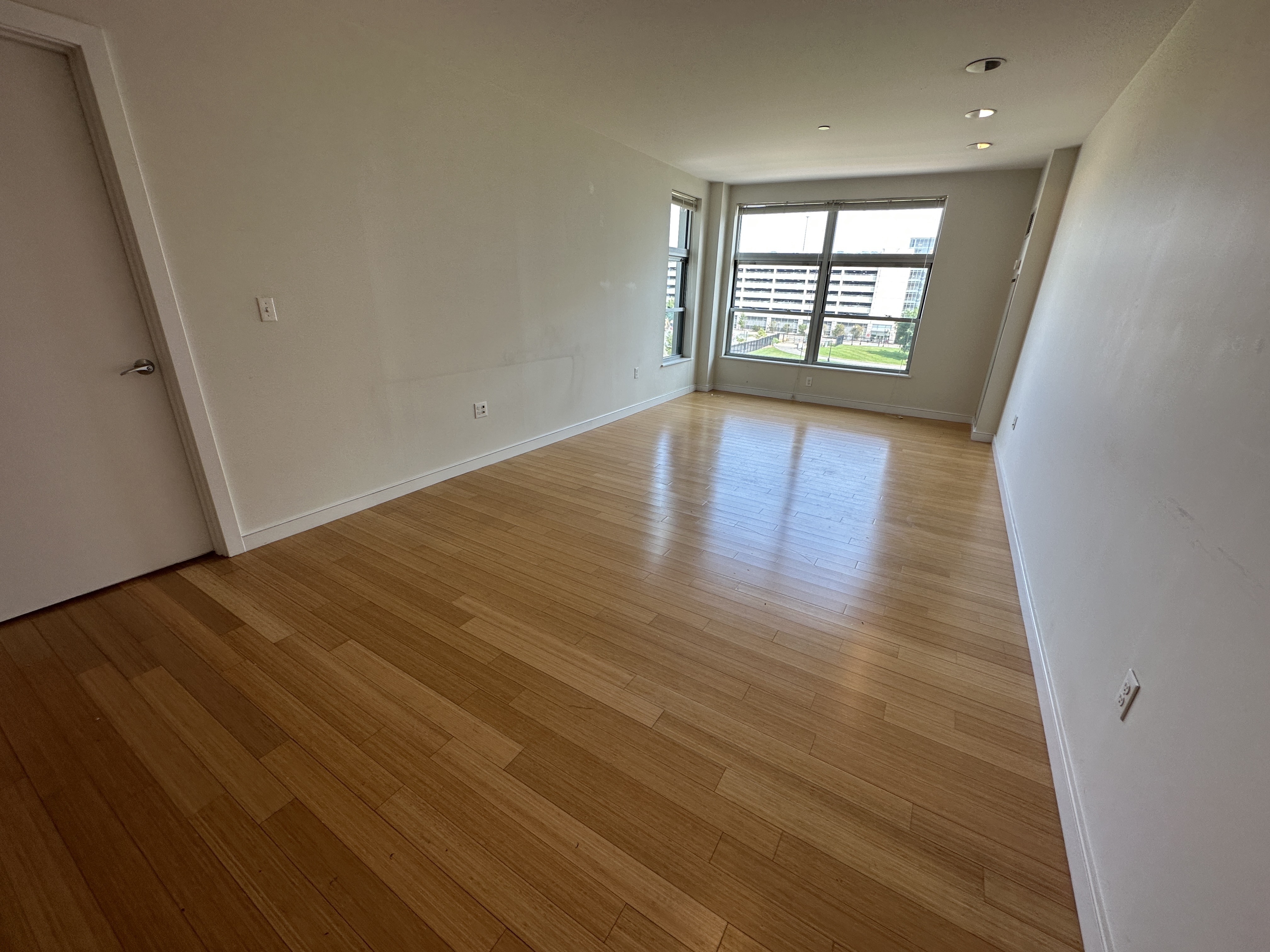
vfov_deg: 85.7
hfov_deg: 102.1
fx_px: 514
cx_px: 635
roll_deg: -2.3
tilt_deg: -19.5
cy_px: 476
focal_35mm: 14
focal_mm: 2.22
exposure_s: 1/120
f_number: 2.2
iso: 64
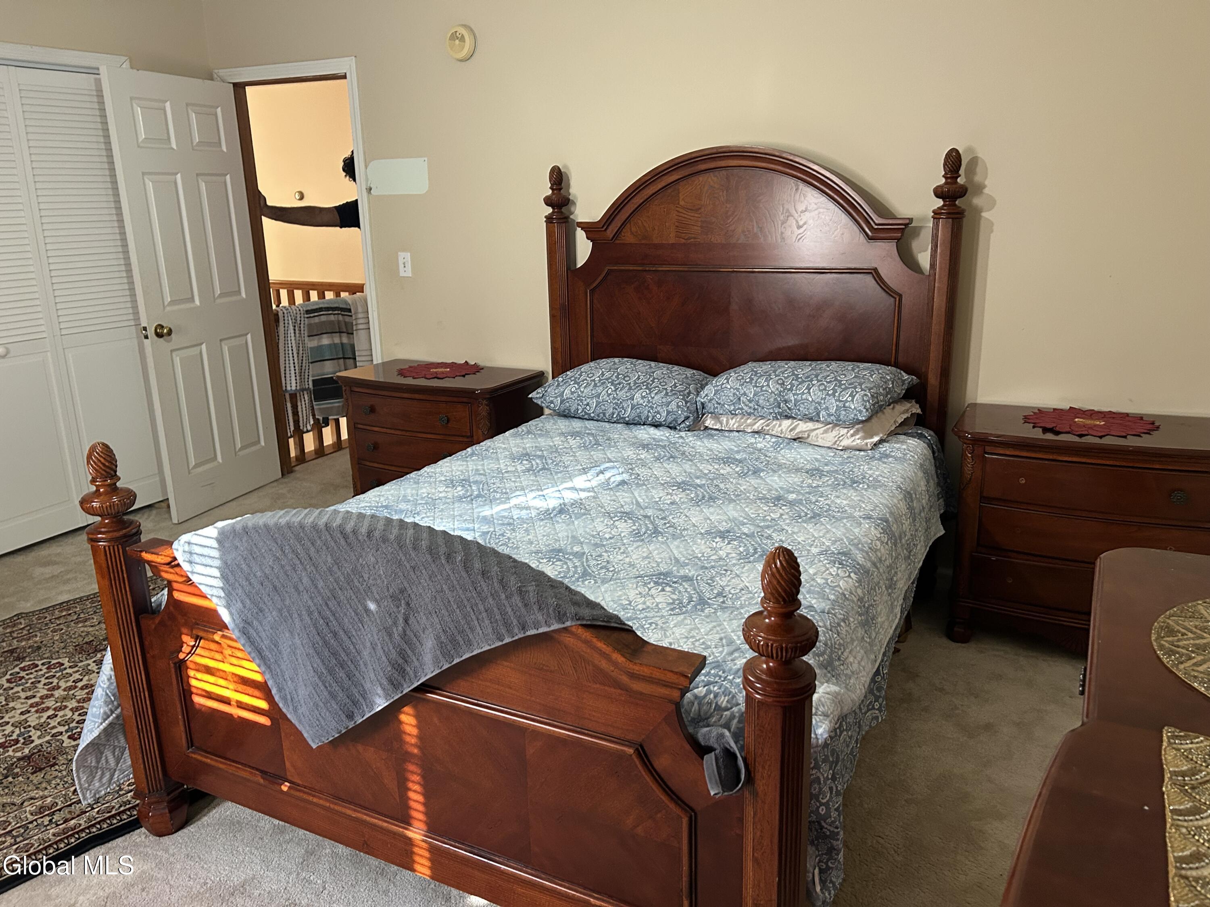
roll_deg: +1.1
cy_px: 454
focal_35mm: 26
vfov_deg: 53.1
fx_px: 909
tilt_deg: -13.5
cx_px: 605
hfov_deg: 67.3
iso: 250
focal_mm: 5.7
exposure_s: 1/60
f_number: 1.5
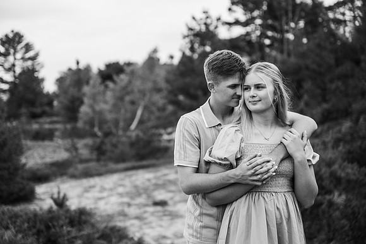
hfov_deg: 28.8
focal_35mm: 70
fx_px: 712
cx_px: 183
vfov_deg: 19.5
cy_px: 122
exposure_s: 1/1000
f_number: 2.8
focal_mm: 70
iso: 320
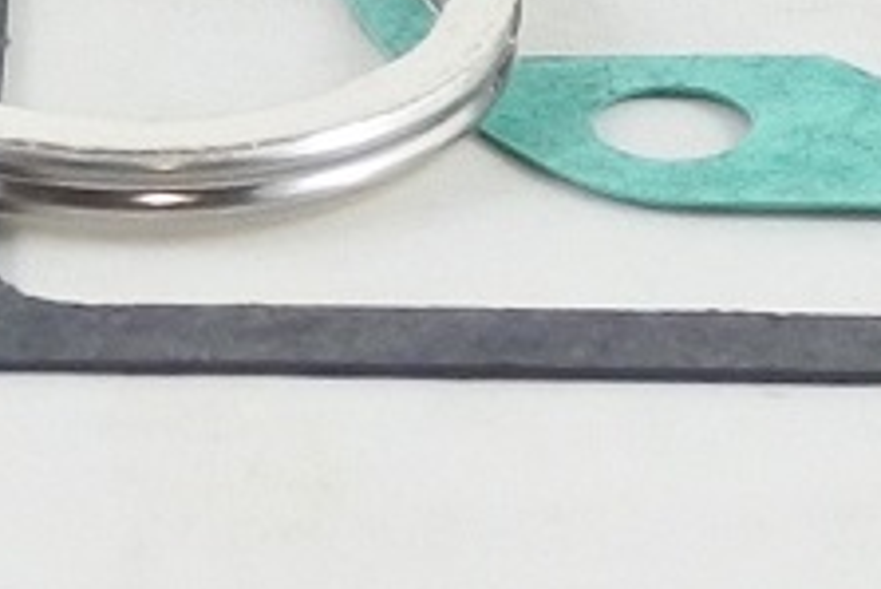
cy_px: -1344
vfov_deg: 5.2
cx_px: 180
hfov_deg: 8.2
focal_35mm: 249
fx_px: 6097
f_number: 3.8
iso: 400
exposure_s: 1/125
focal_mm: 12.1
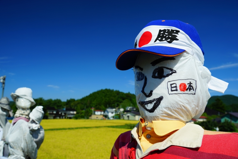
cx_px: 119
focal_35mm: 28
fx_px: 185
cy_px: 80
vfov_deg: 46.4
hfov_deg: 65.5
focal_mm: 28
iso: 100
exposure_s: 1/160
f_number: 8
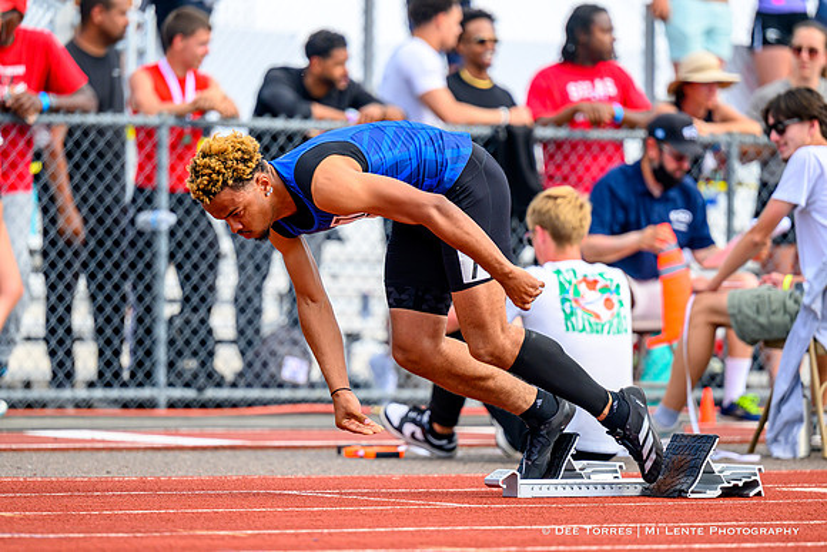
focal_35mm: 258
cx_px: 428
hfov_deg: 8.0
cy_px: 319
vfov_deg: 5.3
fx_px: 5920
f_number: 2.8
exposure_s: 1/2000
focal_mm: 185
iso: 250
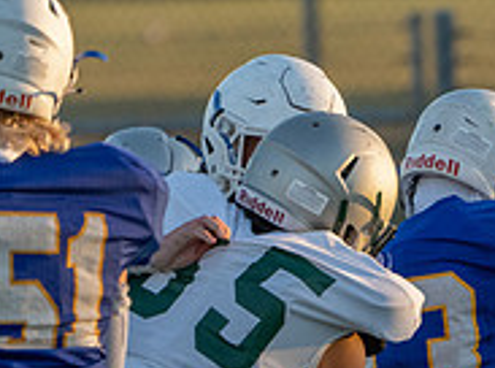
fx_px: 24202
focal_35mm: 1698
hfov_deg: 1.2
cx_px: 569
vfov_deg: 0.9
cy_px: 446
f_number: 5.6
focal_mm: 400
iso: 2000
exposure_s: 1/1250
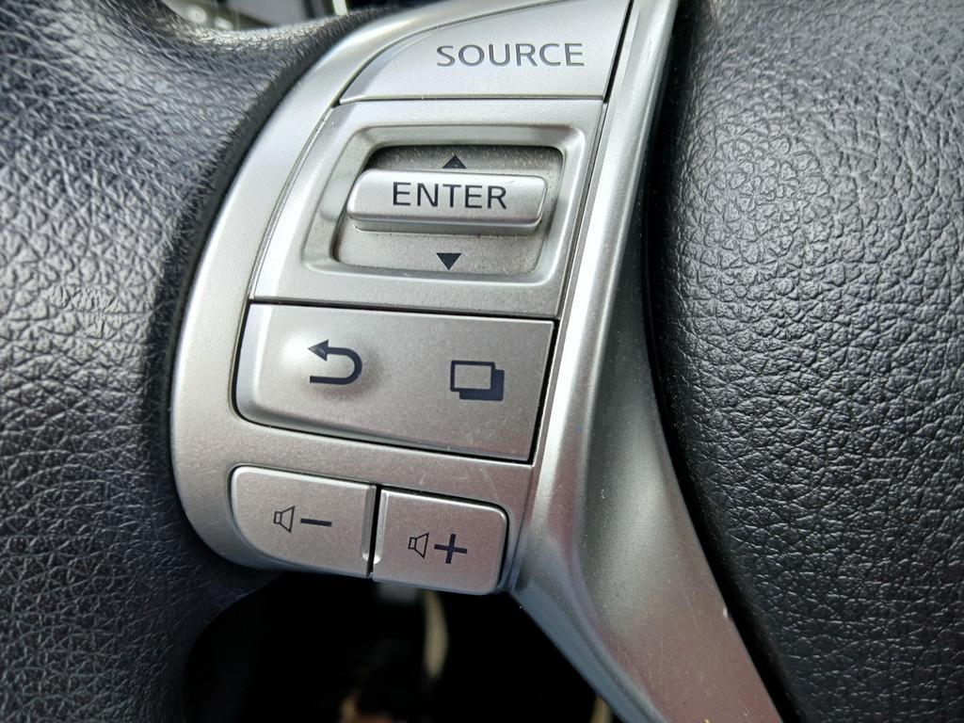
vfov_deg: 53.1
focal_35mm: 26
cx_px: 482
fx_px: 724
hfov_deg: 67.3
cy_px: 362
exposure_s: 1/120
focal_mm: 3.98
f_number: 1.8
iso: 40
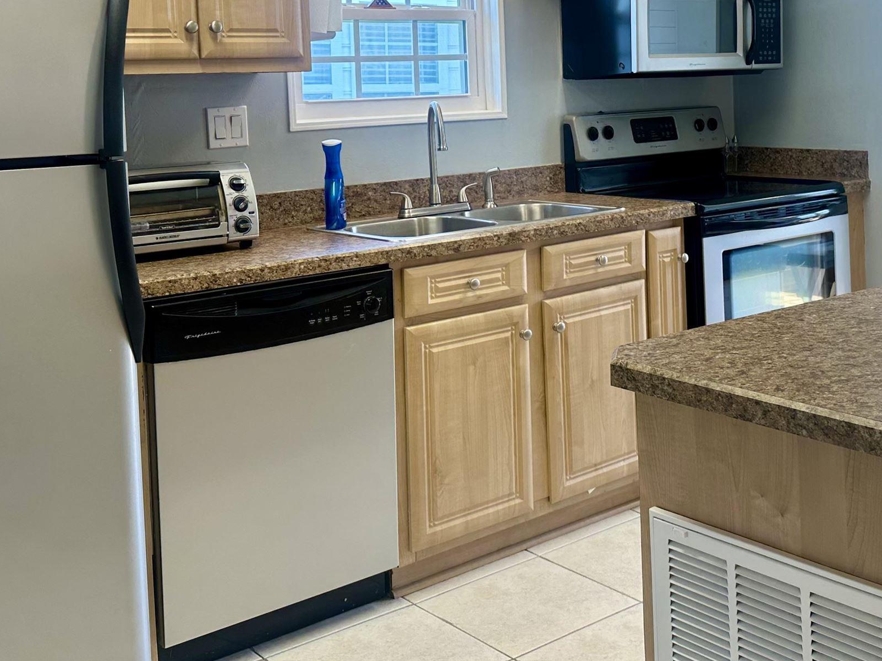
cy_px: 140
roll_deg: +1.0
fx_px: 1172
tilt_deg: -2.2
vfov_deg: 30.8
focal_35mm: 46
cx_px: 608
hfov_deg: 40.6
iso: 80
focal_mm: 6.86
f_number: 1.78
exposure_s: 1/120
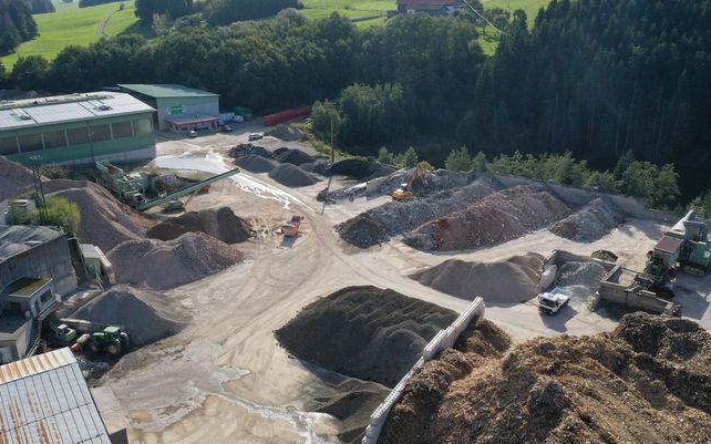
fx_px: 620
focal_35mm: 32
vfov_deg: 39.4
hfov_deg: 59.6
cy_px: 230
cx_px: 333
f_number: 7.1
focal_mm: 10.26
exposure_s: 1/800
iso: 400
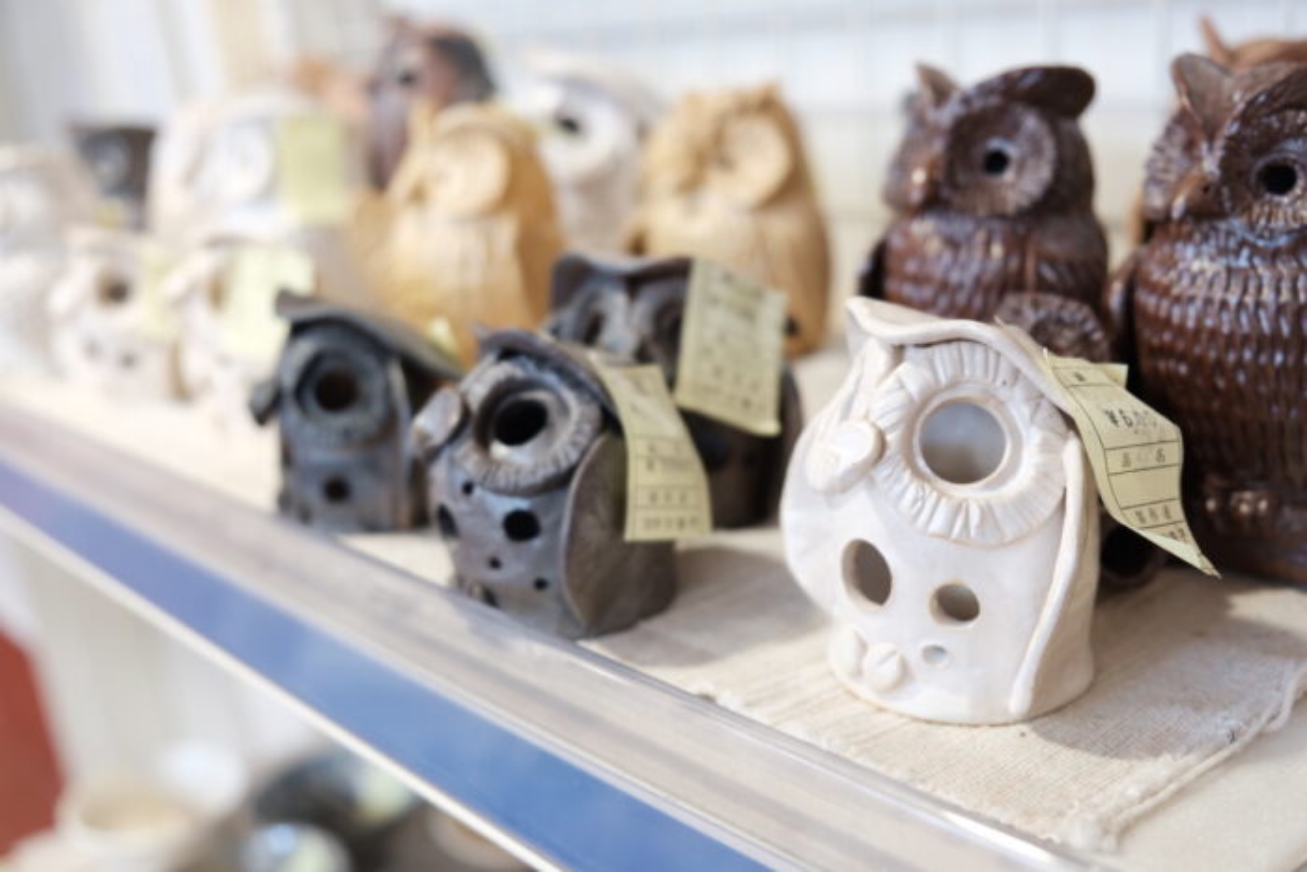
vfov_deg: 35.1
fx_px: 1380
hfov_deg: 50.7
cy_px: 436
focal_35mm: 38
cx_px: 654
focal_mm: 25.4
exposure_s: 1/10
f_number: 3.2
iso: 320
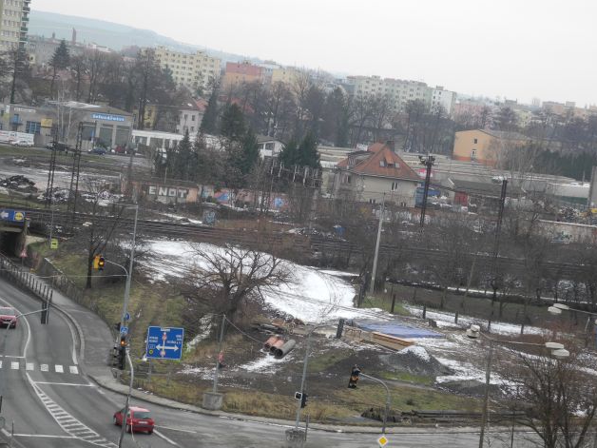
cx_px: 303
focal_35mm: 107
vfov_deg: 13.8
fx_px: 1845
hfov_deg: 18.4
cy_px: 227
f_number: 4.5
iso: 100
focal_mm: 22.5
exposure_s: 1/75.1
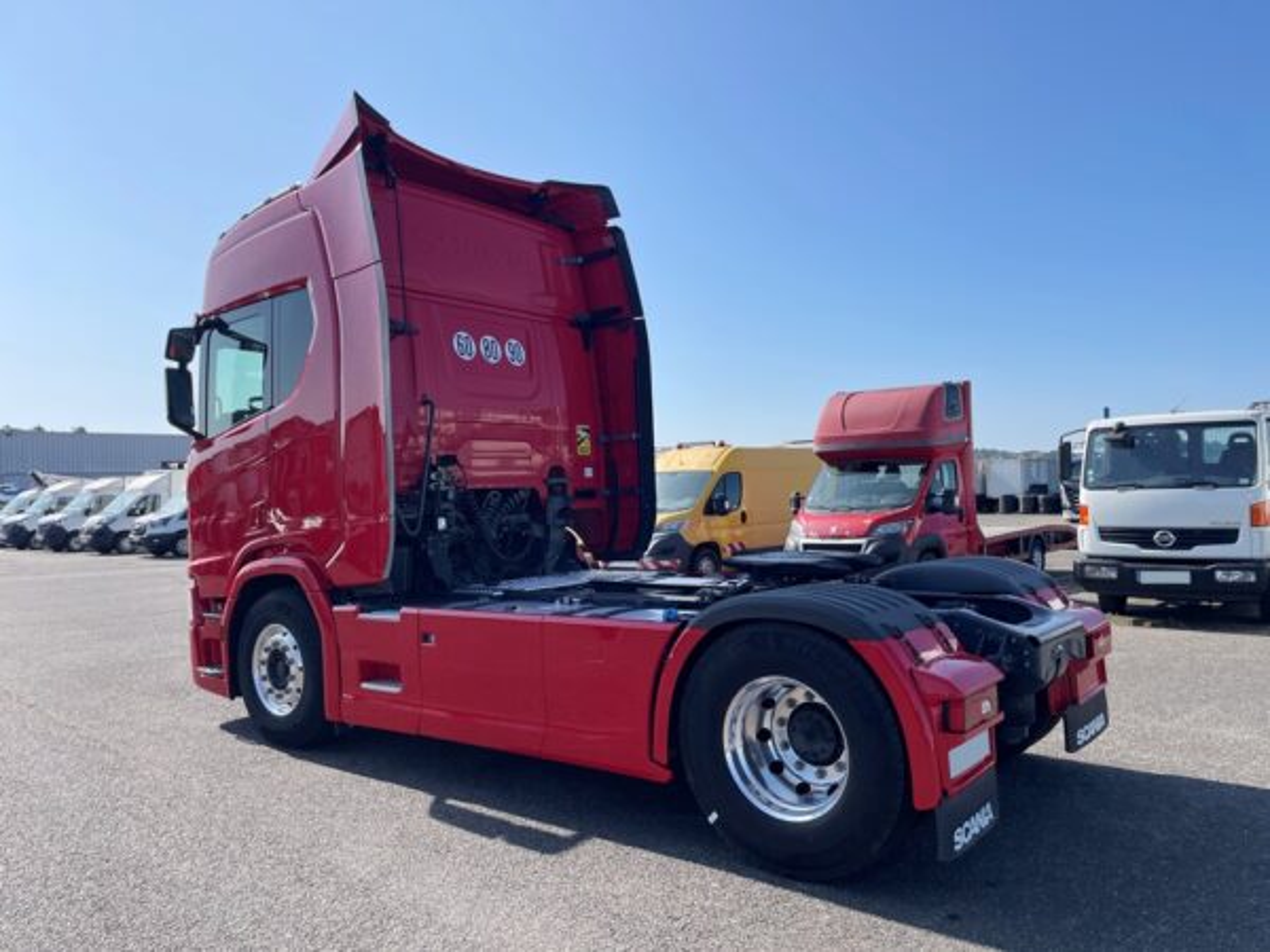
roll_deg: +1.5
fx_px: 954
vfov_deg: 53.1
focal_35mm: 26
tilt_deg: -0.2
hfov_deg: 67.3
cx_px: 635
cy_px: 476
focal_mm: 4.2
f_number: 1.6
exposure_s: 1/3401
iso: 32
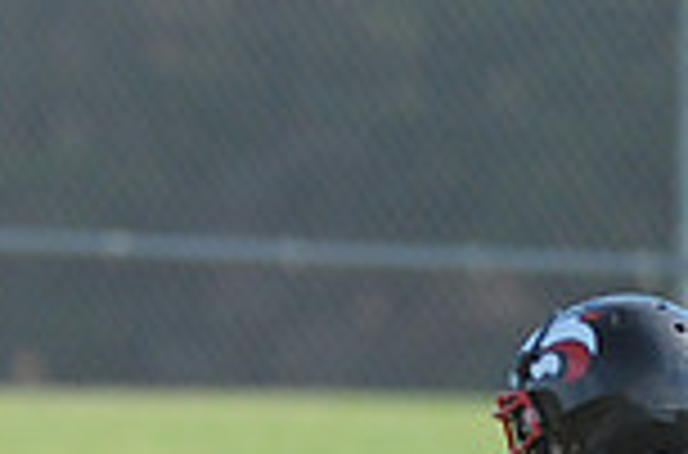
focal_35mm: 1254
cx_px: -22
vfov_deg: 1.1
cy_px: 650
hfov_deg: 1.6
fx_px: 23891
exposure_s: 1/5000
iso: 1600
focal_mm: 220
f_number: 4
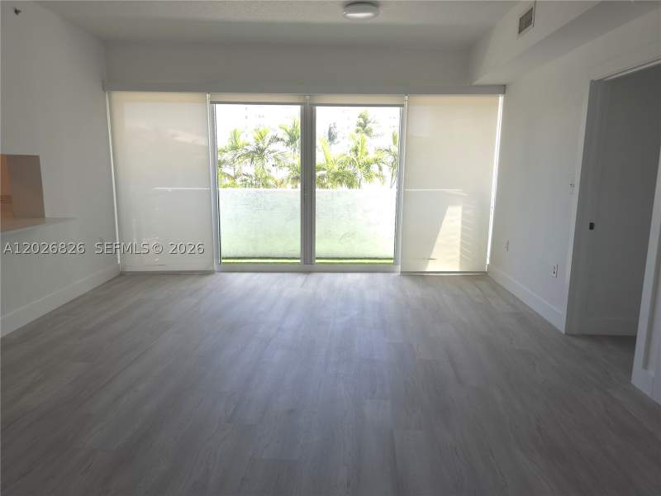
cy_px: 248
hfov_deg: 73.9
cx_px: 330
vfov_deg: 58.9
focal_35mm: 23
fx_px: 439
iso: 16
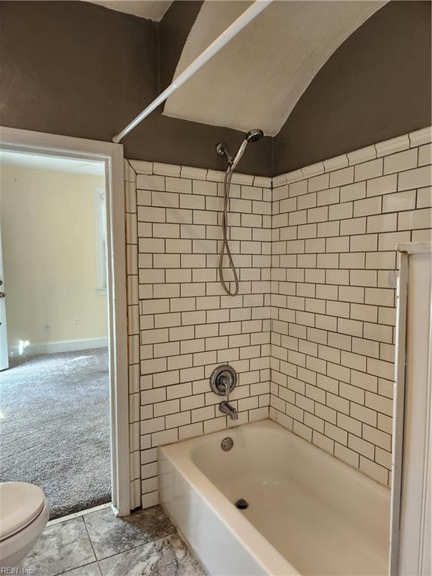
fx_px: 383
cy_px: 288
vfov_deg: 73.9
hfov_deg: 58.9
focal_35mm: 23
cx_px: 216
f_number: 1.8
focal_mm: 5.4
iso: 160
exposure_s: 1/120
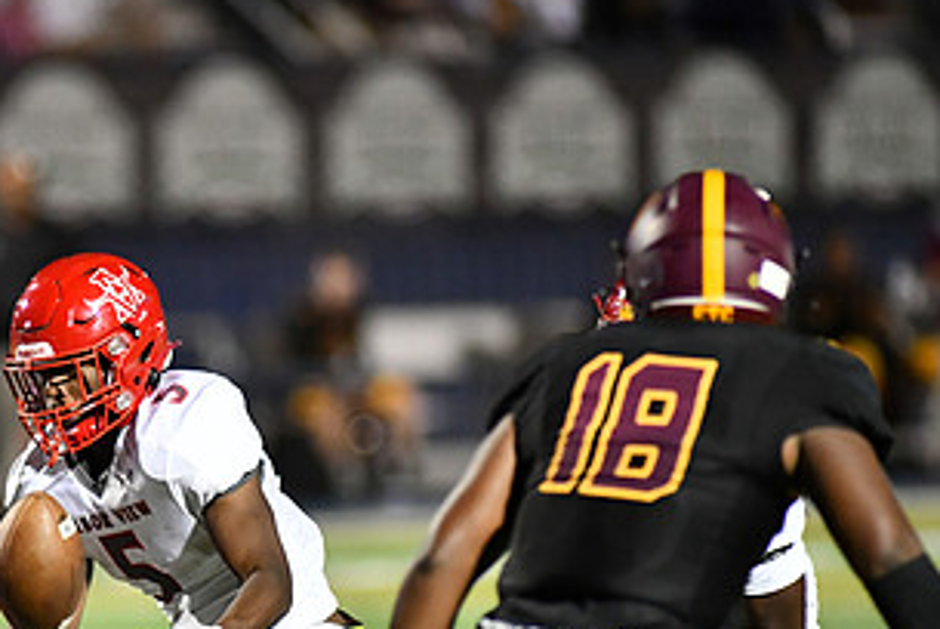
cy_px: 430
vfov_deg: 2.4
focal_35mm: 570
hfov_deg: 3.6
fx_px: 14897
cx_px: 163
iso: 5600
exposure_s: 1/1000
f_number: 2.8
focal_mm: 300
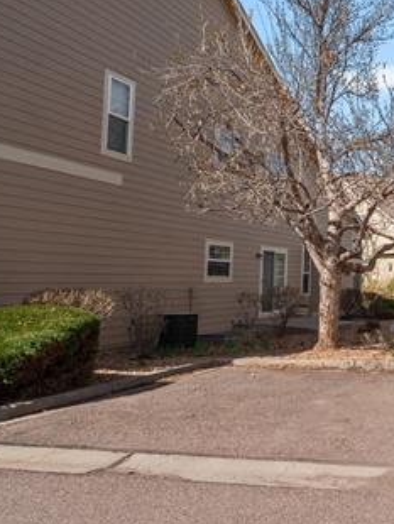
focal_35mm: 33
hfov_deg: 32.1
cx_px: 517
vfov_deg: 55.3
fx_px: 500
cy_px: 260
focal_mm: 8
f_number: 7.1
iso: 125
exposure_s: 1/160
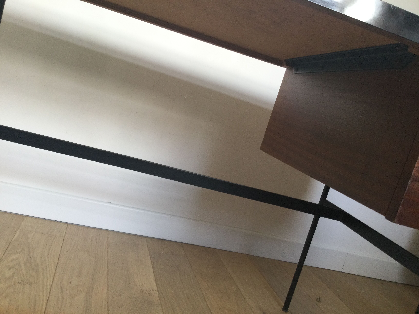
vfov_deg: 45.4
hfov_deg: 58.4
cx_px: 210
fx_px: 375
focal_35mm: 31
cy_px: 157
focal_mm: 3.3
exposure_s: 1/33
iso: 64
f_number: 2.4
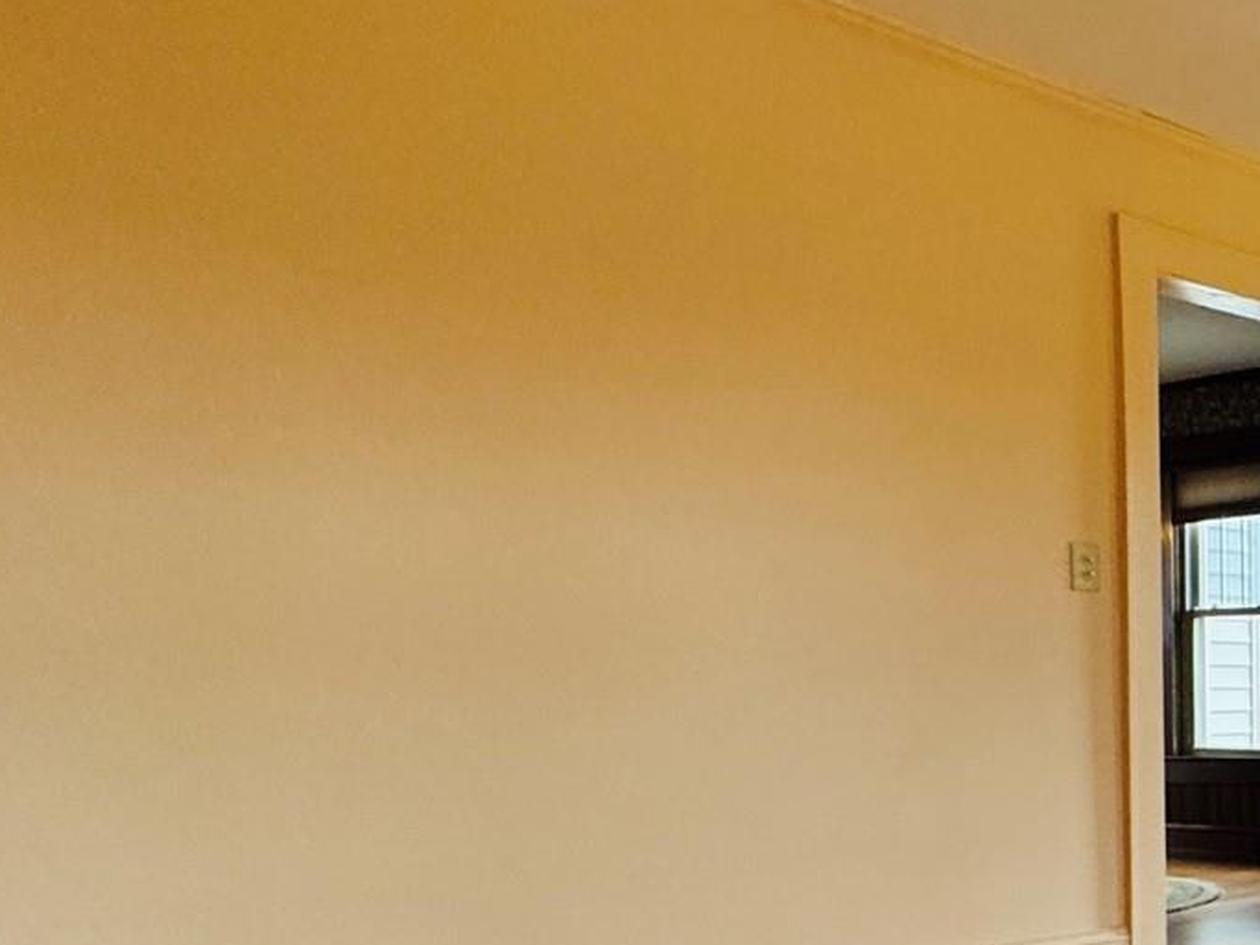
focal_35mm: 42
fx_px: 1529
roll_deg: -0.2
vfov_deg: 33.7
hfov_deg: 30.6
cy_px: 707
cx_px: 1777
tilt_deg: -0.1
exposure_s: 1/91
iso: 320
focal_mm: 2.22
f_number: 2.2
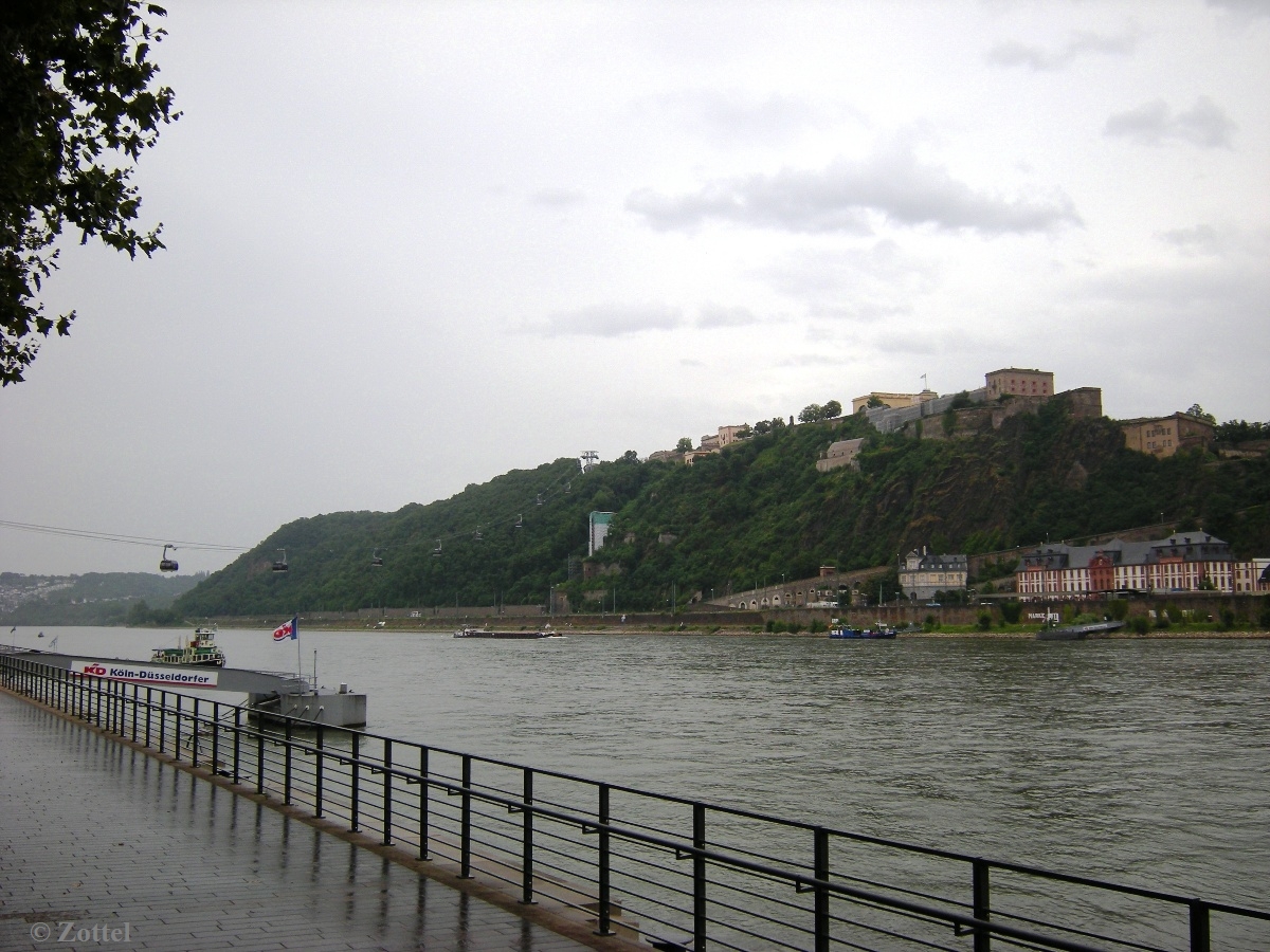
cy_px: 476
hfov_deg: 49.0
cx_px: 635
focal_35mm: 38
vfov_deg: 37.7
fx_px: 1394
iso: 64
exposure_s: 1/160
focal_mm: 6.3
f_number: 6.4
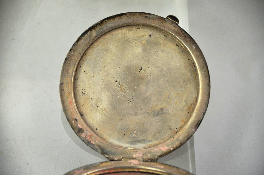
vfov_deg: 6.8
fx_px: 1482
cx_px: 132
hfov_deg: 10.2
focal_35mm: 202
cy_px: 88
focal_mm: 135
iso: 450
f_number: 5.6
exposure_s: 1/250
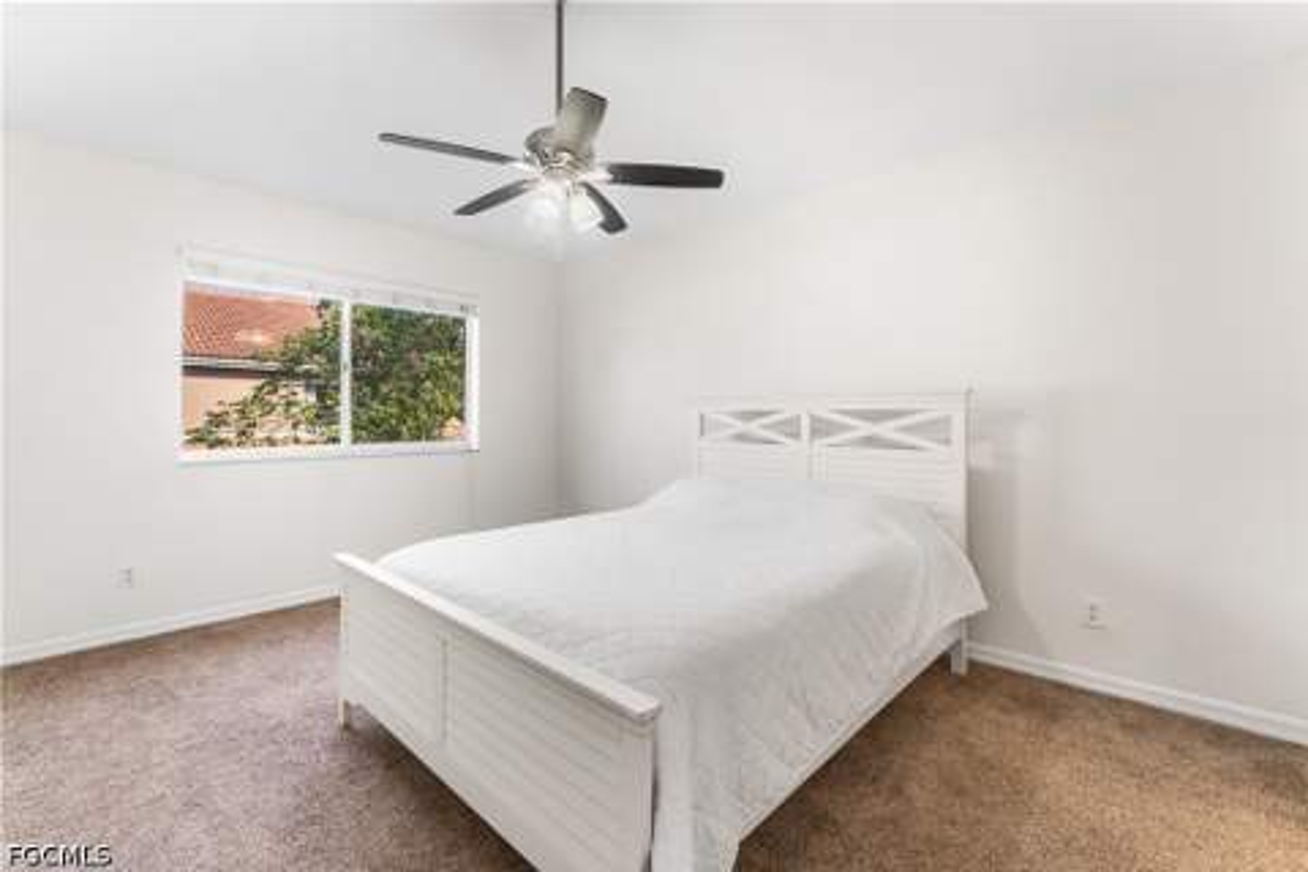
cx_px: 654
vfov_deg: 77.7
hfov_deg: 100.8
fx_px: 541
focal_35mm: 15
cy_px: 436
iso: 400
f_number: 8
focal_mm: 14.9
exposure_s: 1/160
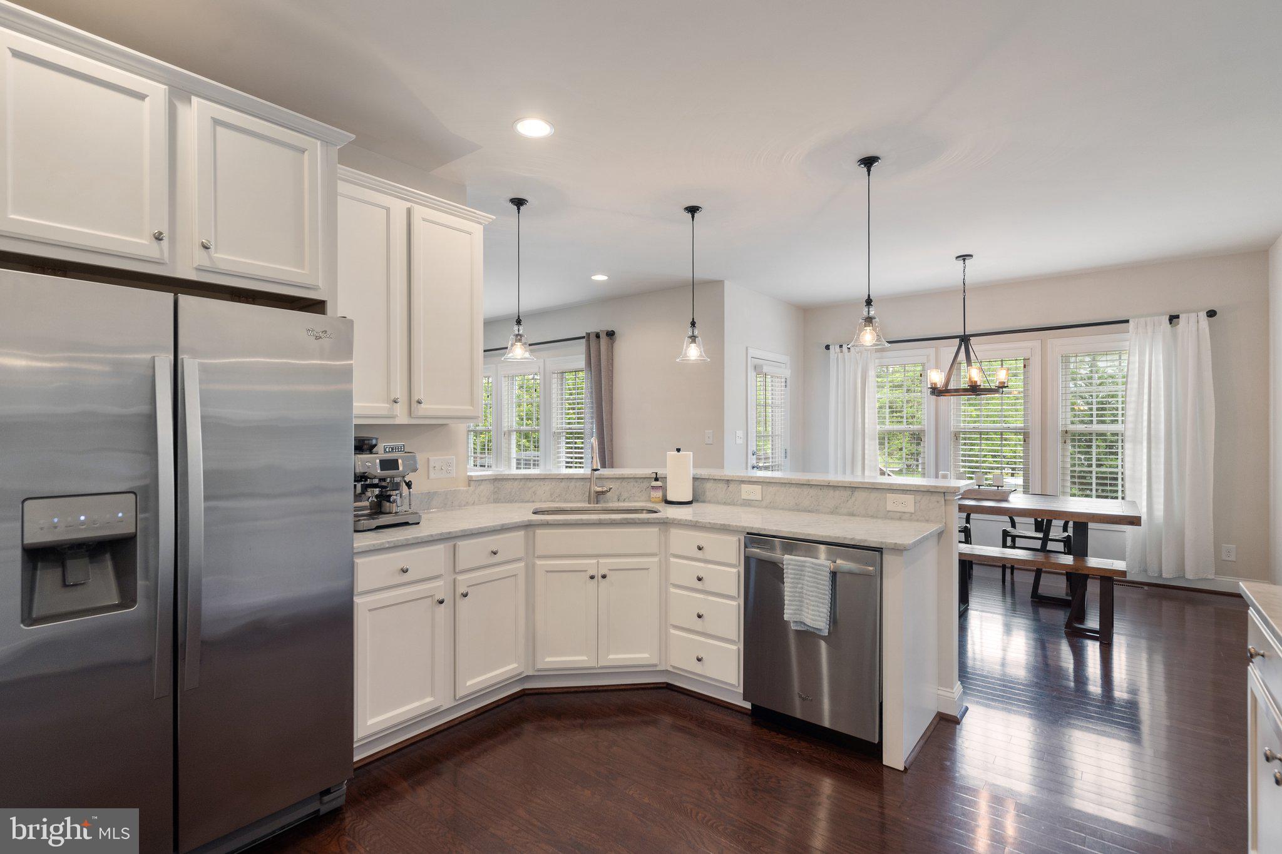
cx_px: 641
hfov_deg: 96.7
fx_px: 570
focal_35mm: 16
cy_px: 427
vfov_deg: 73.7
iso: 500
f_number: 8
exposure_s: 1/8
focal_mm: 16
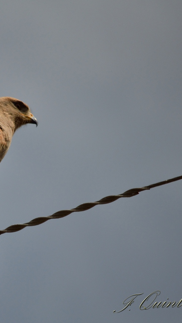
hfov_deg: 1.7
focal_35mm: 709
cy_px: 162
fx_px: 6080
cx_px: -23
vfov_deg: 3.0
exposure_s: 1/4000
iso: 400
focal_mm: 300
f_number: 5.6
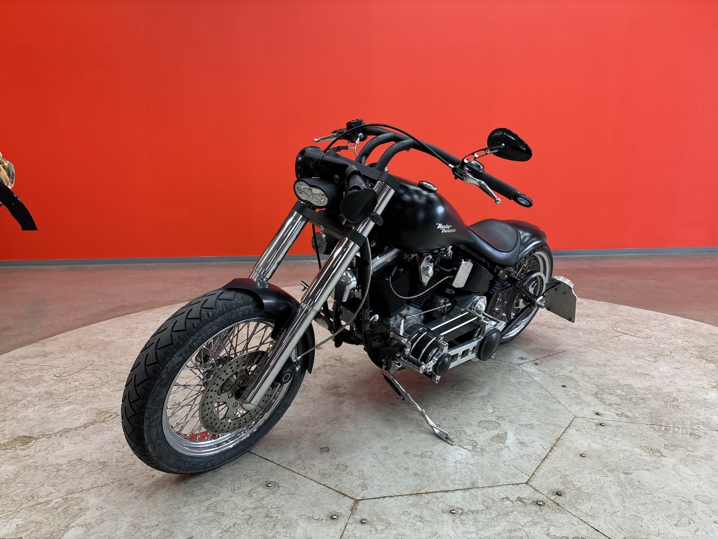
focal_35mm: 26
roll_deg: +0.9
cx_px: 359
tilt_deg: -12.4
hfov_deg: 67.3
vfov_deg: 53.1
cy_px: 270
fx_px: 539
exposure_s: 1/100
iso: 64
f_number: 1.6
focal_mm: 5.96
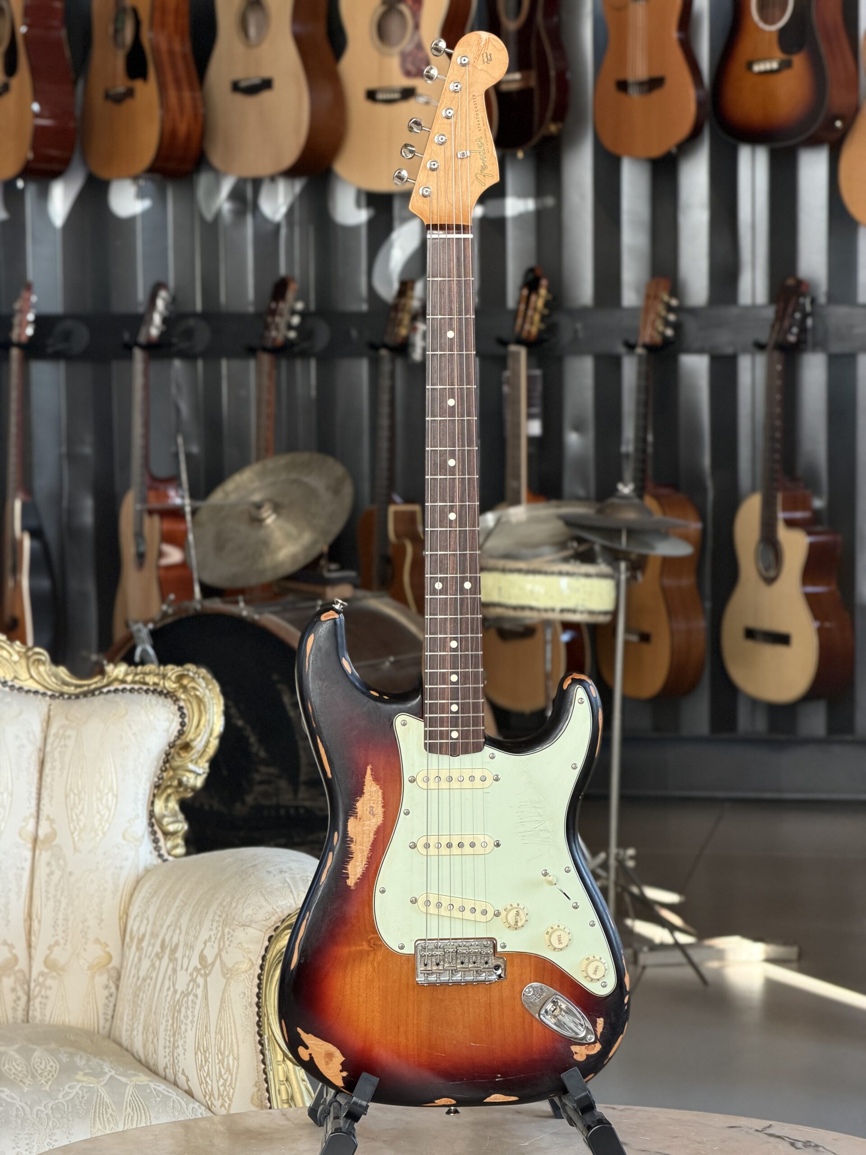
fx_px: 3336
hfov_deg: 14.8
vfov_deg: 19.6
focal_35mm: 100
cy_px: 578
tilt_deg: -5.7
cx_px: 433
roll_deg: +0.2
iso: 100
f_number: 2.8
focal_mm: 16.89
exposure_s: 1/121
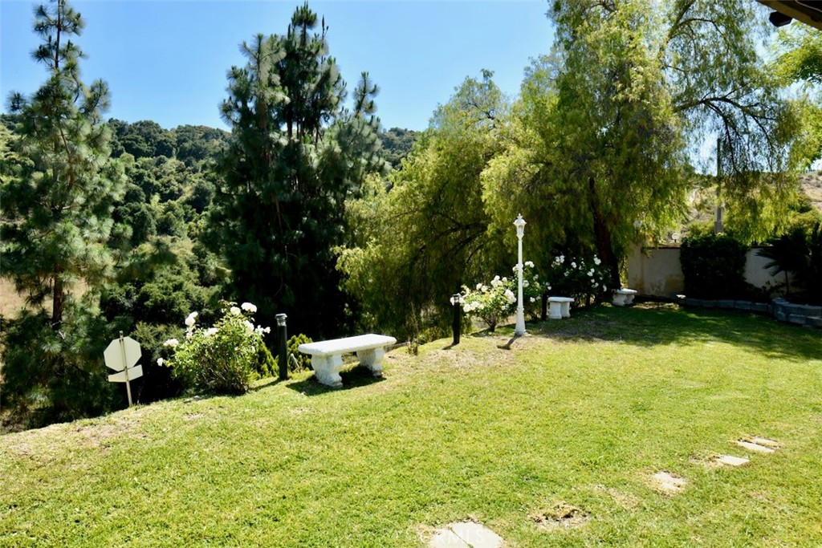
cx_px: 411
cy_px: 274
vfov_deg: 59.5
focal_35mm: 21
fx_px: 480
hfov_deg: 81.2
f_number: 8
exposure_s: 1/250
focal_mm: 14
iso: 125
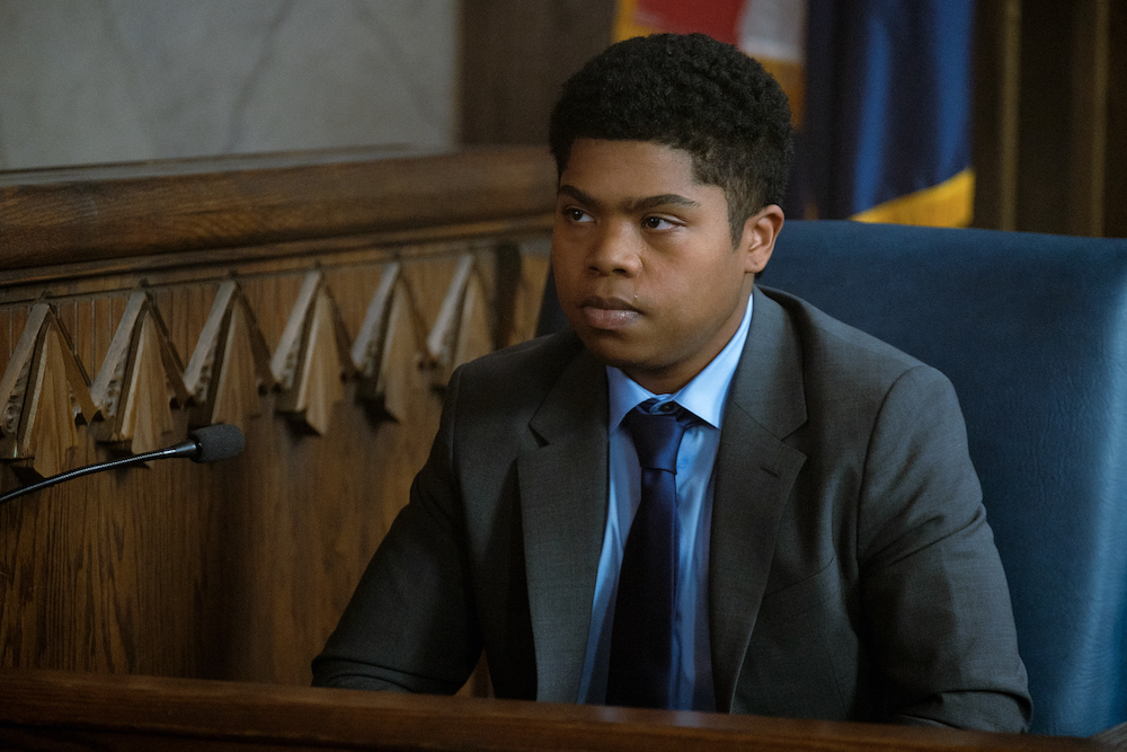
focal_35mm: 173
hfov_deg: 11.9
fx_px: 5416
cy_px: 376
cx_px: 564
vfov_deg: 7.9
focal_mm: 115
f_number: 2.8
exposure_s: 1/125
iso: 4000
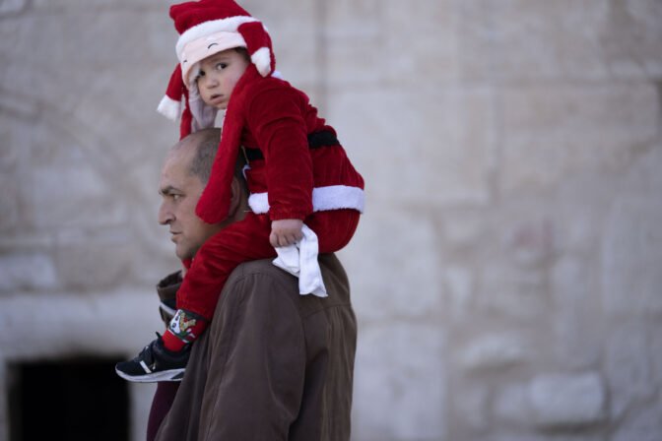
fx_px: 2243
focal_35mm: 122
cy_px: 220
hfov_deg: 16.8
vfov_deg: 11.2
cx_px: 331
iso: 640
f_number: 2.8
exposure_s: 1/1000
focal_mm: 122
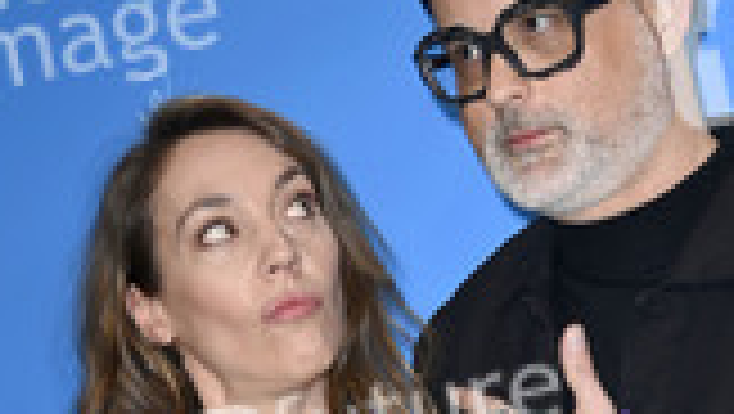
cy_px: 698
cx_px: 477
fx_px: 5006
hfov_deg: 8.4
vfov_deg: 4.7
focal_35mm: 257
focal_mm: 100
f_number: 5.3
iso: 800
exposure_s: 1/200
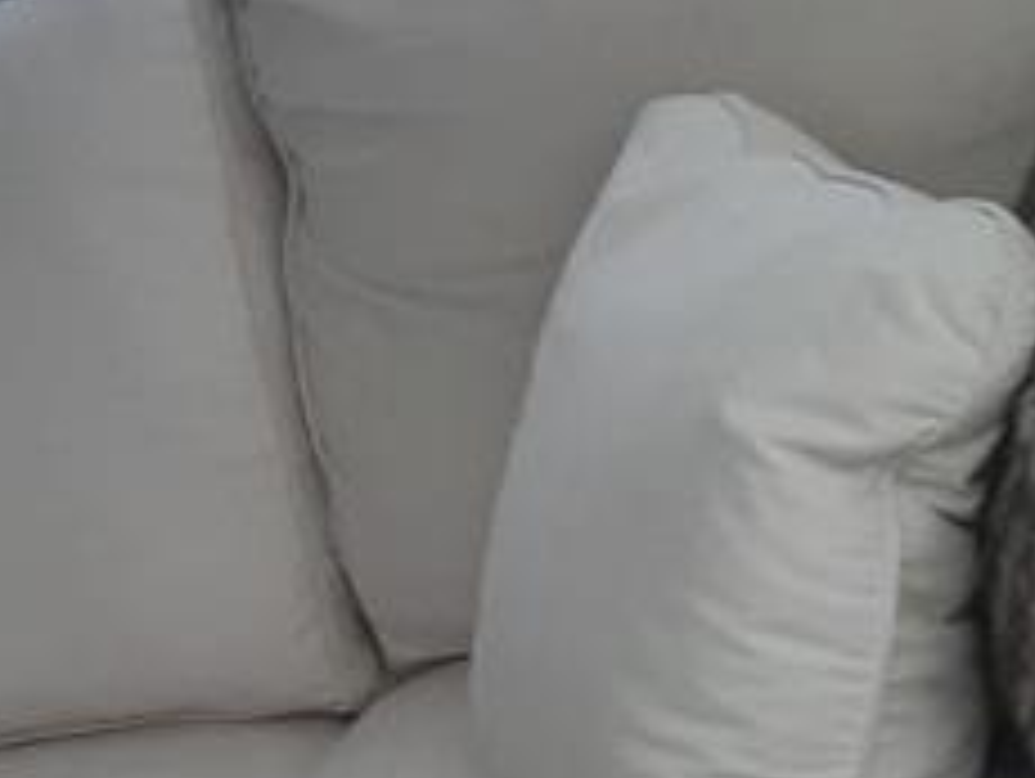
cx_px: -612
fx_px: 3592
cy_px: 850
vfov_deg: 12.2
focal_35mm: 120
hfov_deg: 15.0
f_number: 1.9
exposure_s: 1/60
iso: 160
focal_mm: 2.91
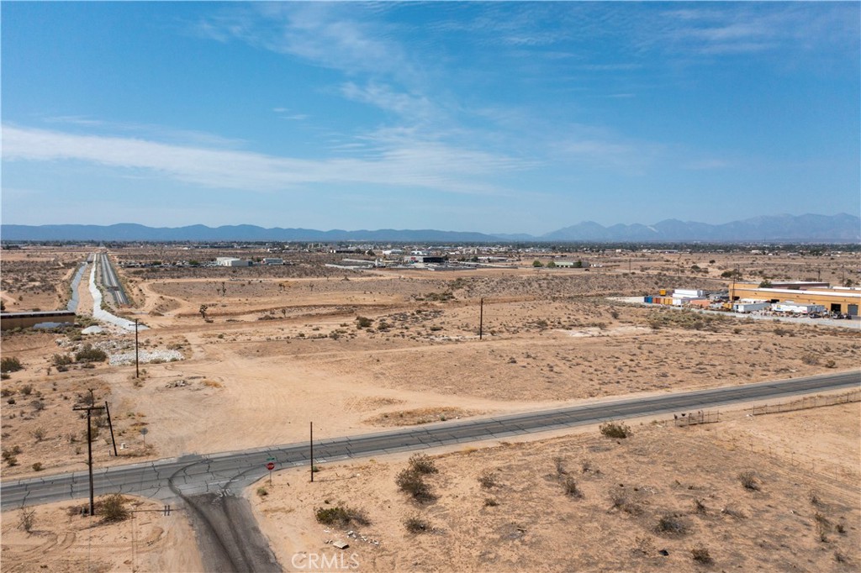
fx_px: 669
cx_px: 430
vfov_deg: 46.4
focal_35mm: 28
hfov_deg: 65.5
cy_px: 286
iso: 200
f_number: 3.2
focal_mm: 10.26
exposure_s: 1/6400
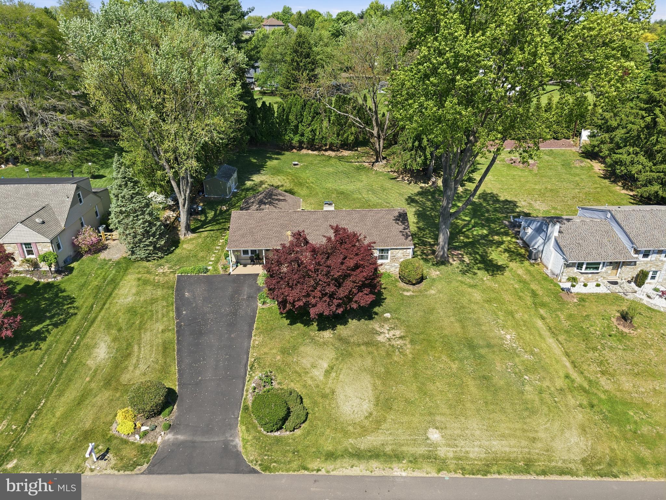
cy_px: 250
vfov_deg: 56.8
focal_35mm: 24
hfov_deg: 71.6
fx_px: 462
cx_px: 333
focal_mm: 8.7
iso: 100
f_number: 1.8
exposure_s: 1/2500
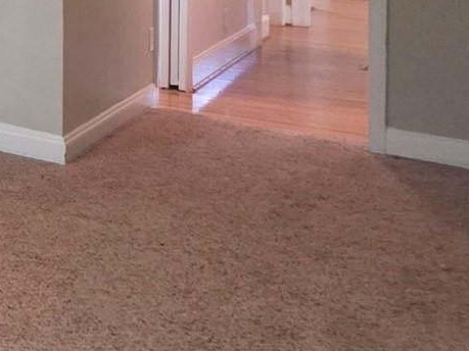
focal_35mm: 58
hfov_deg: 17.3
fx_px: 786
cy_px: -106
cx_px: -552
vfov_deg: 22.5
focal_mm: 2.2
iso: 640
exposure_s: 1/60
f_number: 1.9
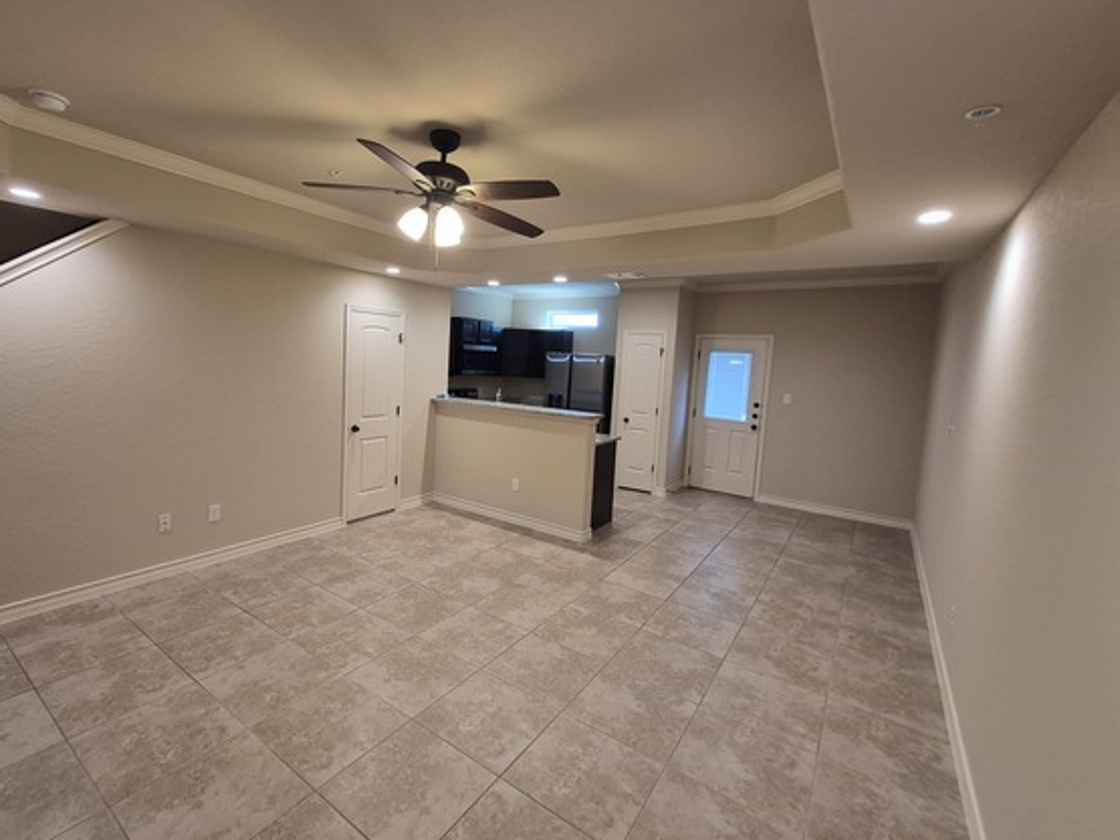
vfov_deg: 81.6
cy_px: 392
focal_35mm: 15
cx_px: 509
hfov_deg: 97.9
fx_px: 485
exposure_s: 1/60
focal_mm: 1.74
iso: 250
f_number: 2.2
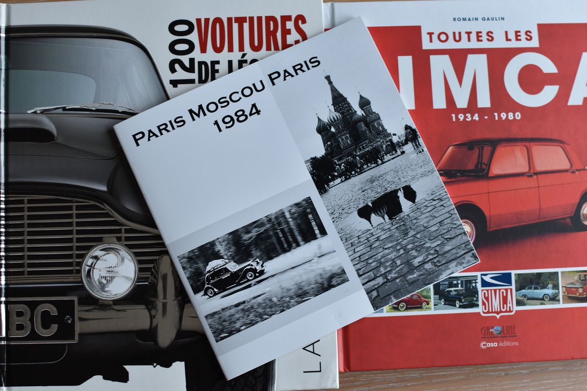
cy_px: 196
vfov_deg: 25.8
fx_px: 856
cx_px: 294
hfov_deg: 37.9
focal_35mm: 52
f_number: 2.8
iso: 100
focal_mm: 35
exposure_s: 1/60
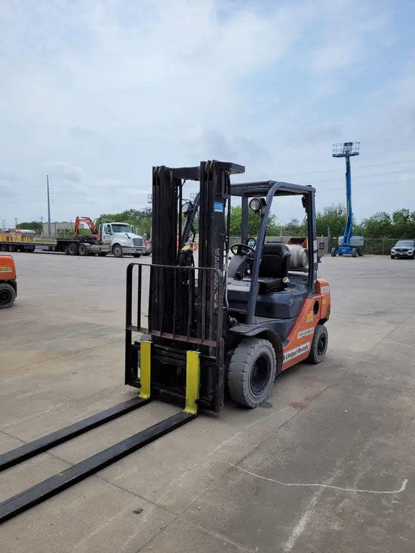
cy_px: 276
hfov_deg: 53.1
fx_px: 415
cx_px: 208
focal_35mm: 26
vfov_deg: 67.3
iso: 40
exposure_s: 1/3687
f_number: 1.8
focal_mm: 5.4
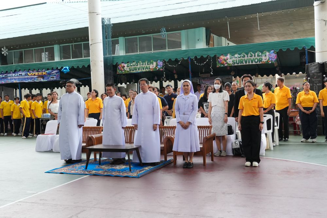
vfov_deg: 31.9
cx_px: 164
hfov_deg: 46.4
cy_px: 109
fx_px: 382
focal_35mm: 42
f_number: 8
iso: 1000
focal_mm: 28
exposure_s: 1/125
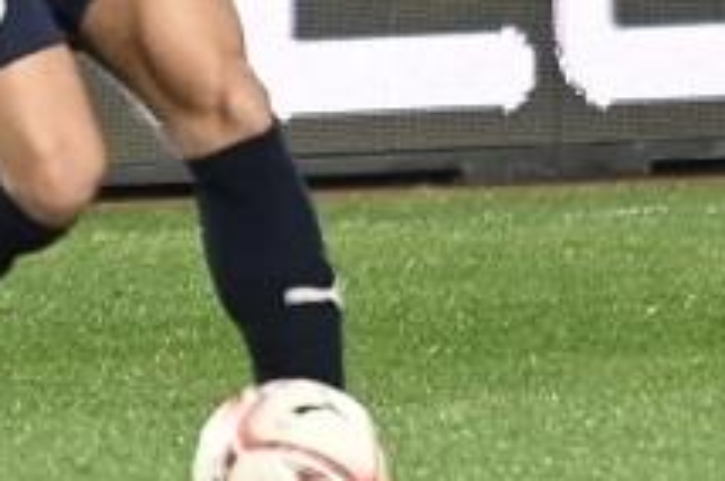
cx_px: -468
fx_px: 15061
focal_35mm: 749
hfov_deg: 2.7
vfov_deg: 1.8
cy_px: -186
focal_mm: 200
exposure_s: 1/1000
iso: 2000
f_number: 2.8
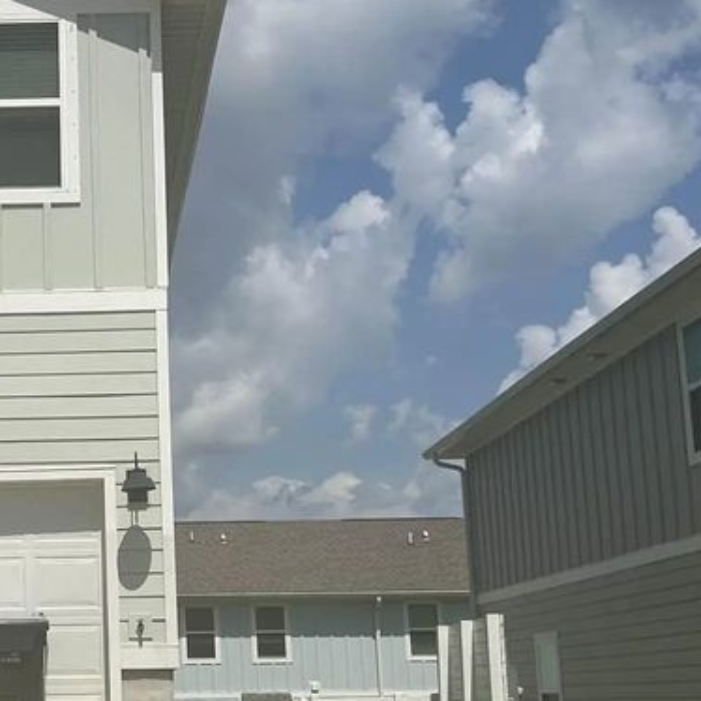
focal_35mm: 63
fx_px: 1443
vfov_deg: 27.2
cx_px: 71
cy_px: 448
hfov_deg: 26.4
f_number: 1.5
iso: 50
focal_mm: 5.7
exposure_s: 1/10309
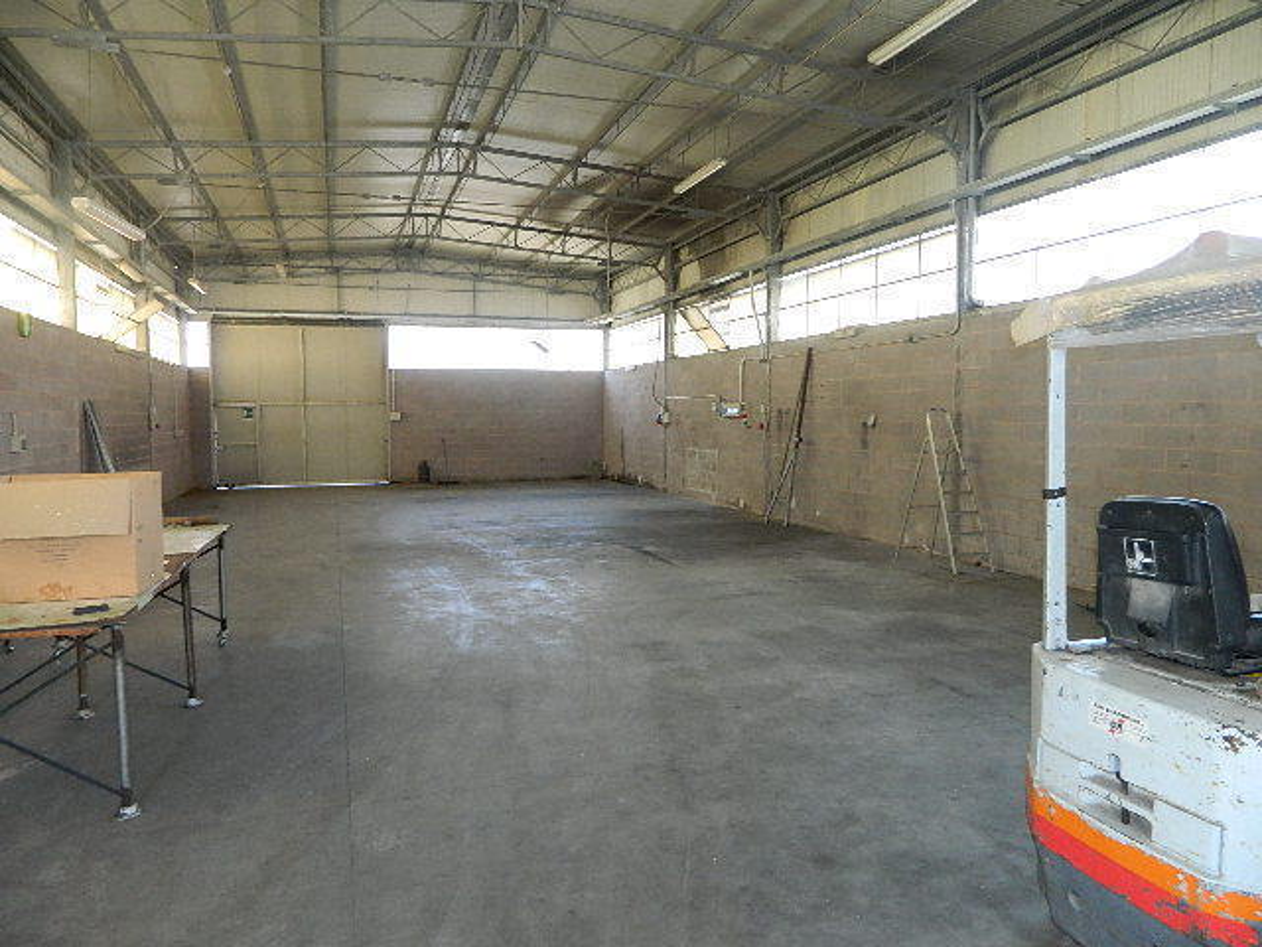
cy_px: 474
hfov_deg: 69.4
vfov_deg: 54.9
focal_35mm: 25
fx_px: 911
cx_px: 631
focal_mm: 4.5
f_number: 3.1
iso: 200
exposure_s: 1/30
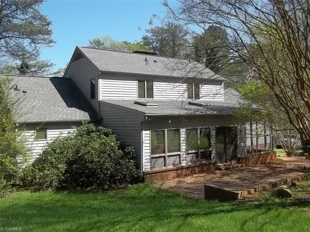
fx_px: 287
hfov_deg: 56.8
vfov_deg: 44.2
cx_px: 155
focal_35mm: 32
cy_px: 116
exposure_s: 1/80
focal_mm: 5.7
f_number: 8.8
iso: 64
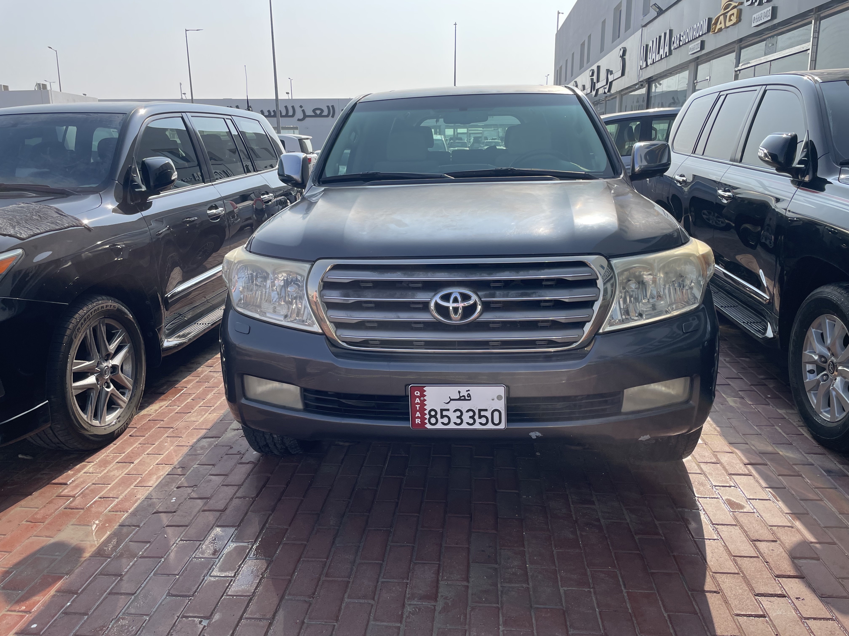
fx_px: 638
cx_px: 424
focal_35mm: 26
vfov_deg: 53.1
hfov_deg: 67.3
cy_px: 318
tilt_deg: -12.1
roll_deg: +0.3
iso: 32
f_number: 1.6
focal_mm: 4.2
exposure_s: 1/2564
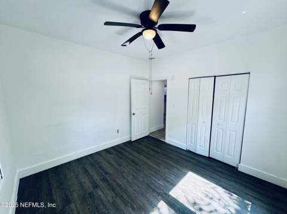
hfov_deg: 102.1
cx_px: 144
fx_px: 116
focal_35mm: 14
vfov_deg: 85.6
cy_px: 107
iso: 100
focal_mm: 2.22
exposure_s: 1/120
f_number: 2.2
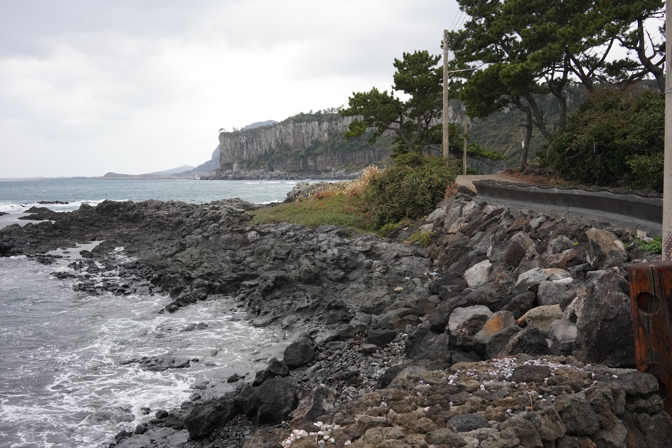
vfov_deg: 37.9
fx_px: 653
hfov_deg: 54.4
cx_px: 336
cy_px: 224
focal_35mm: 35
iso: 2500
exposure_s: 1/250
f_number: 10
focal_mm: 35
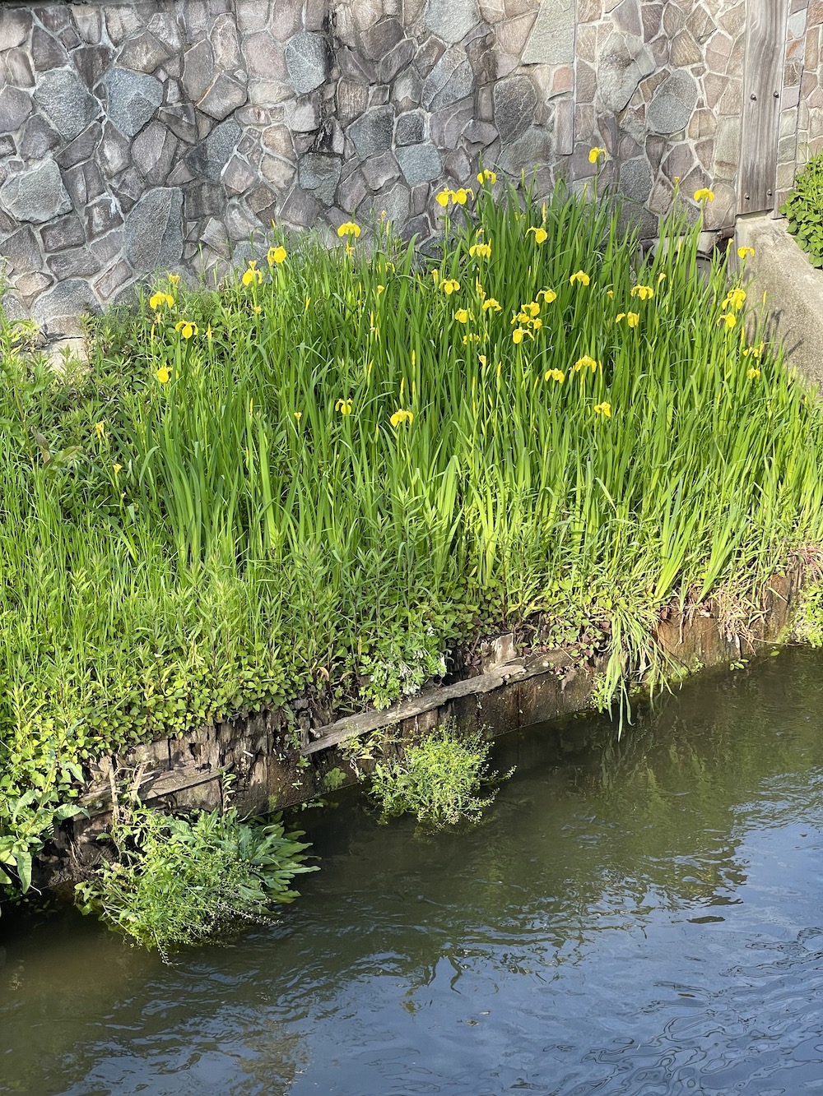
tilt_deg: -22.0
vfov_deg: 36.8
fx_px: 1648
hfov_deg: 28.0
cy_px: 548
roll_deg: +1.1
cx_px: 412
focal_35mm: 52
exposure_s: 1/156
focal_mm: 6
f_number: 2
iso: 25
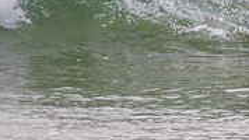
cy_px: -102
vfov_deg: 0.4
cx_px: 382
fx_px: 17986
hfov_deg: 0.8
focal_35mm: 2725
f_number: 11
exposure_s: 1/2000
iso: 1600
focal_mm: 800
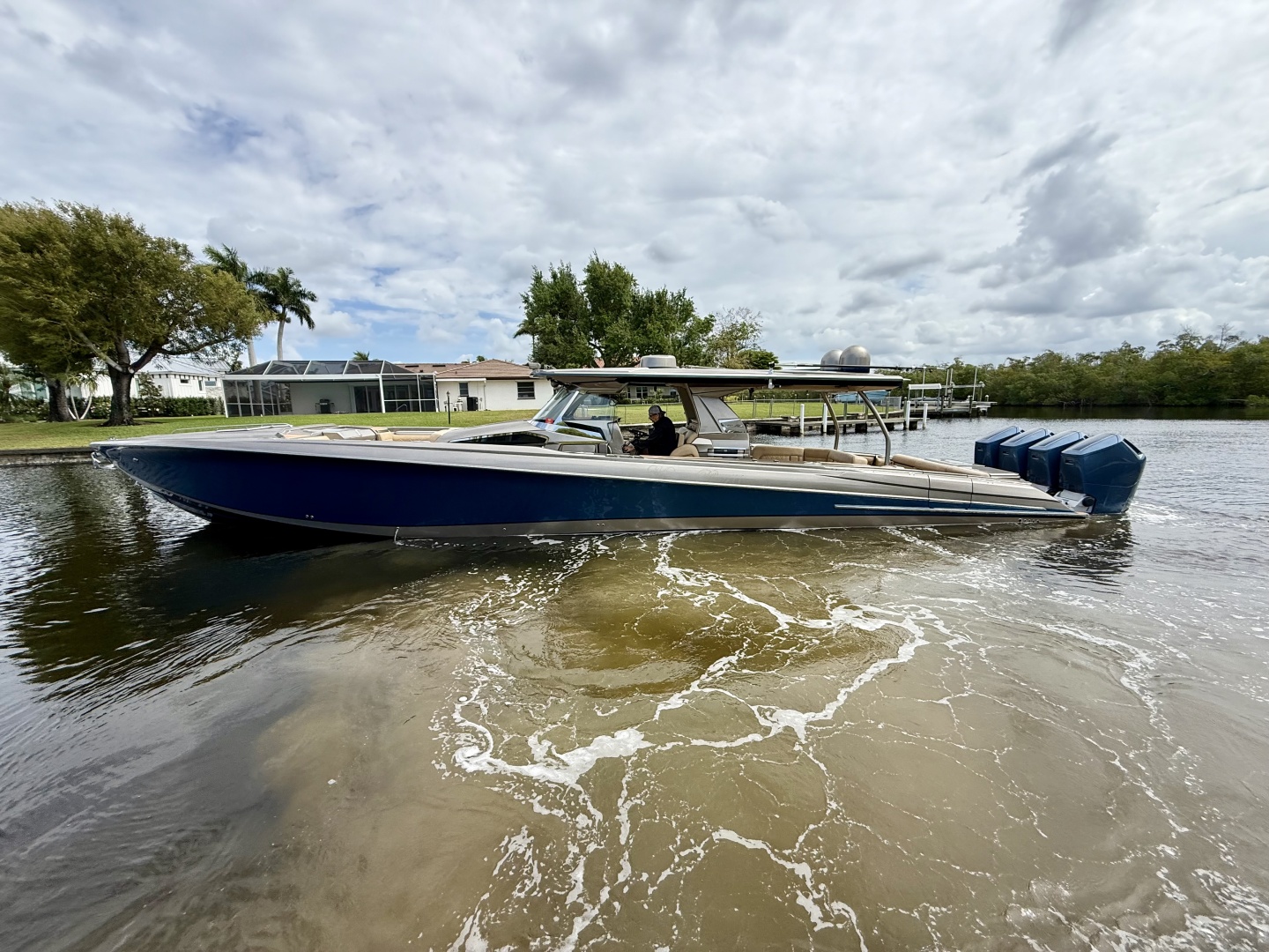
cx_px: 634
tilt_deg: -6.4
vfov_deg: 85.7
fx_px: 513
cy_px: 476
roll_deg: +2.5
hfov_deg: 102.1
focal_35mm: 14
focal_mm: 2.22
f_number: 2.2
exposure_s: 1/2024
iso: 50
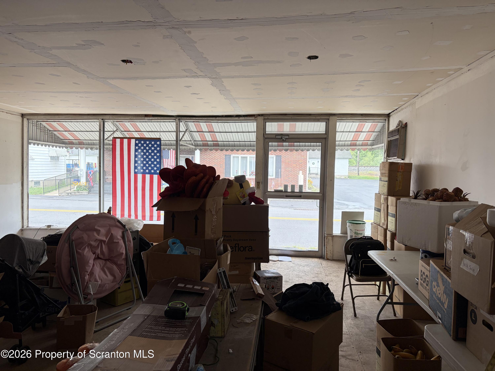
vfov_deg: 53.1
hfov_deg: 67.3
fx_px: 372
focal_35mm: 26
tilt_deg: -2.8
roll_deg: +0.5
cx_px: 248
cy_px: 186
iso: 64
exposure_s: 1/122
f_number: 1.6
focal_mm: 5.96
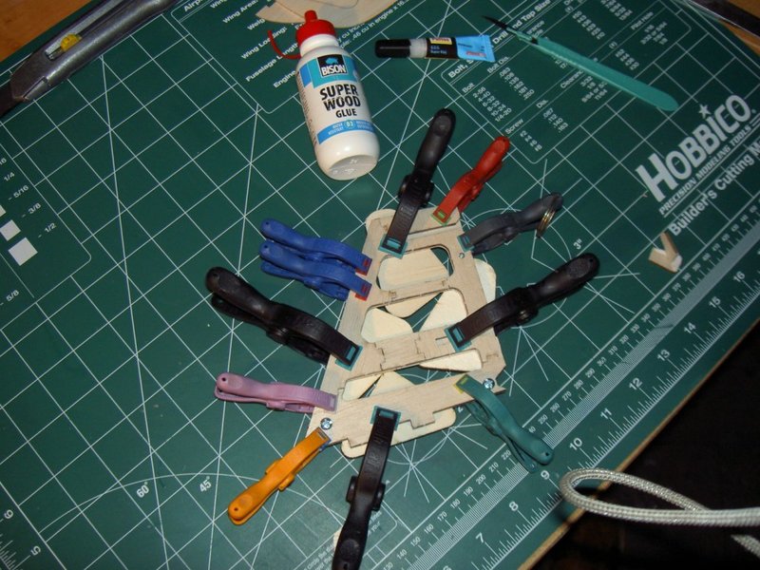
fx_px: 856
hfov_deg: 47.9
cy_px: 285
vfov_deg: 36.8
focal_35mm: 39
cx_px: 380
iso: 100
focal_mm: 8
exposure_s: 1/60
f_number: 2.8
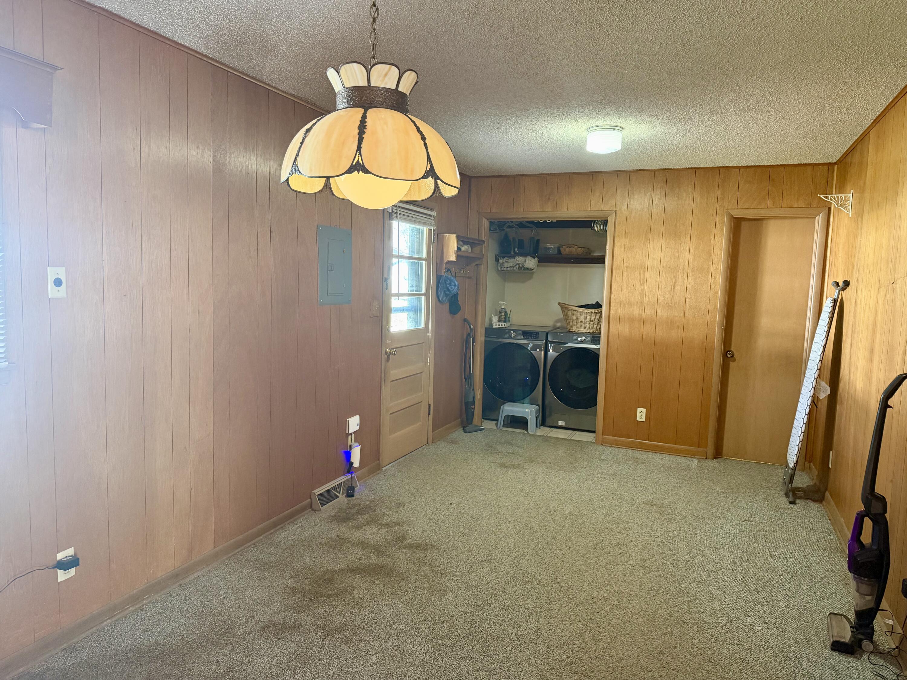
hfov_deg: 71.6
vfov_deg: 56.8
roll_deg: -1.2
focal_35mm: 24
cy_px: 340
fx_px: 629
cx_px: 454
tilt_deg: -4.8
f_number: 1.78
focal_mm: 6.76
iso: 400
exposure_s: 1/60
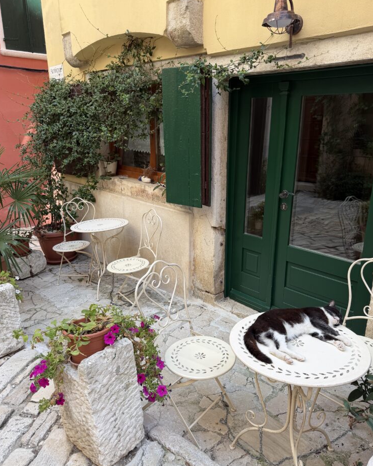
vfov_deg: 66.0
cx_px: 189
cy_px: 237
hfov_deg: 54.9
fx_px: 359
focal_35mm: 26
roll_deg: +0.7
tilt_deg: -17.4
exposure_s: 1/491
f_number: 1.78
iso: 80
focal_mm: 6.76
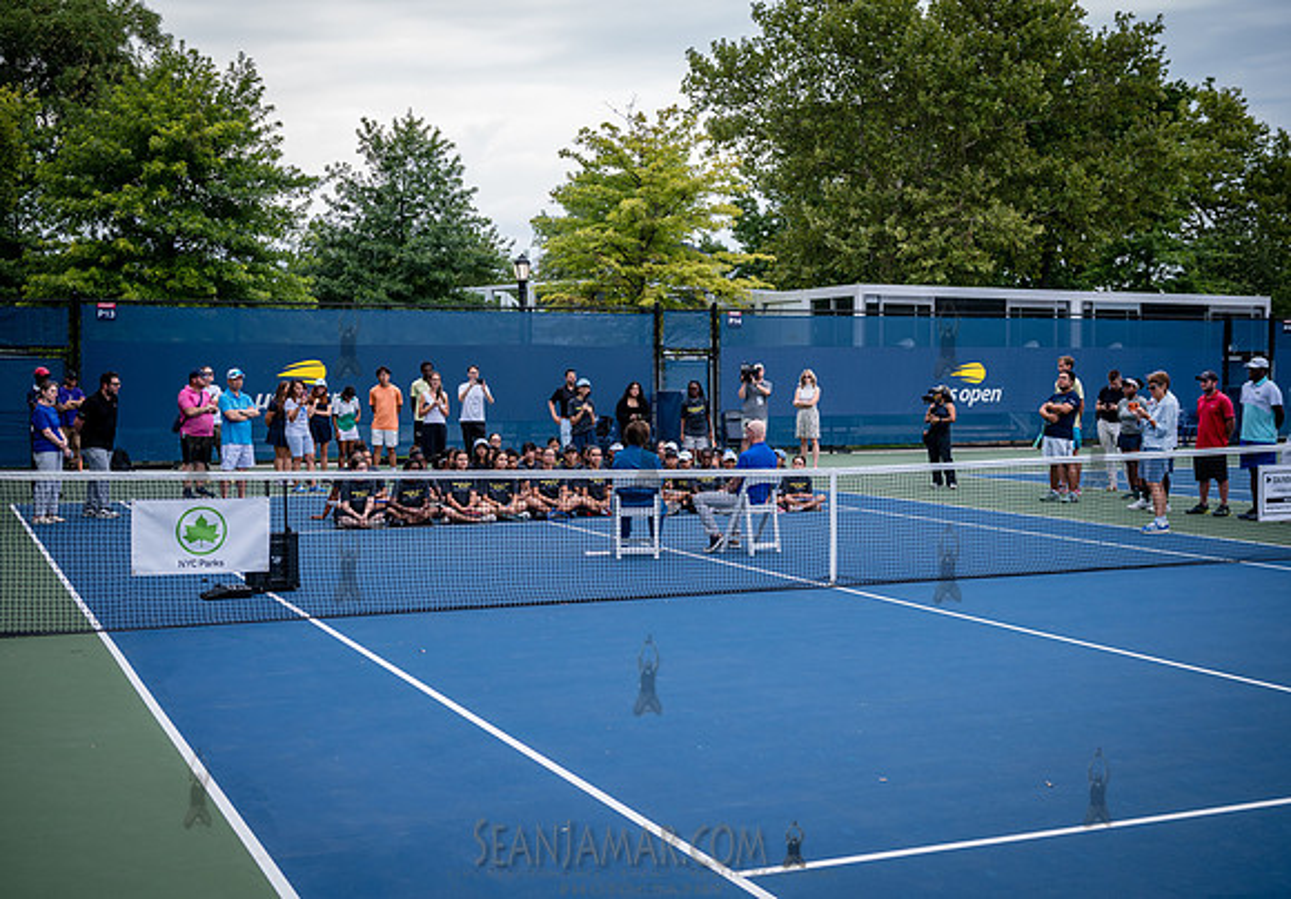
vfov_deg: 30.1
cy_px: 449
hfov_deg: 42.2
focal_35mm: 46
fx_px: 1670
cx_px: 617
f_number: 4.5
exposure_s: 1/500
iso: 400
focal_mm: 44
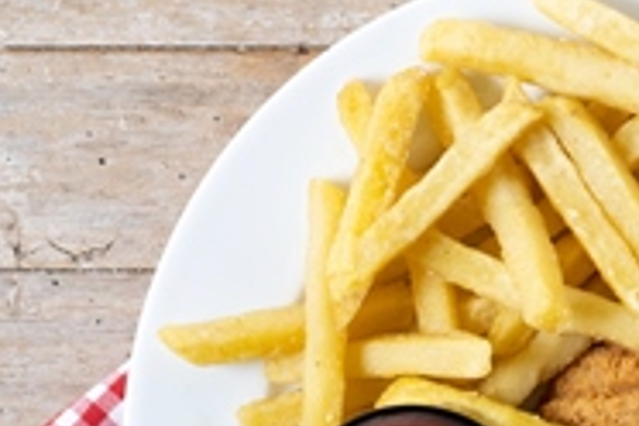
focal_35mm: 291
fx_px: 5165
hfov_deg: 7.1
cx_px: 240
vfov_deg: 4.7
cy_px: 412
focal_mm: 60
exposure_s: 1/200
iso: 100
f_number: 5.6
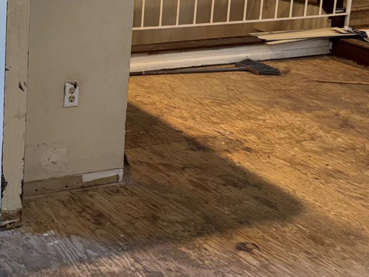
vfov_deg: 20.9
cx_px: 36
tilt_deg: -11.6
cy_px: 2
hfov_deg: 27.5
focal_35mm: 68
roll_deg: -2.9
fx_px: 725
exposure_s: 1/24
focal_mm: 6.76
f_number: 1.78
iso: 64
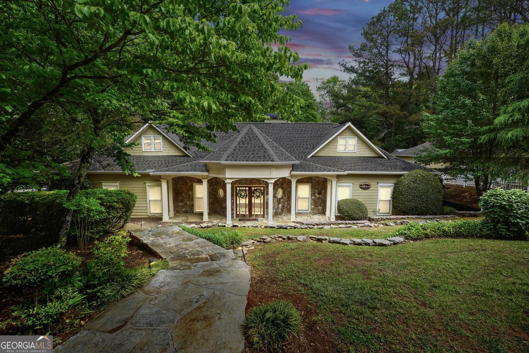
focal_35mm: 15
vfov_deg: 77.3
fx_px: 220
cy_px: 176
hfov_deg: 100.4
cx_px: 264
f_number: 7.1
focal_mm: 10
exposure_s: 1/100
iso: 100
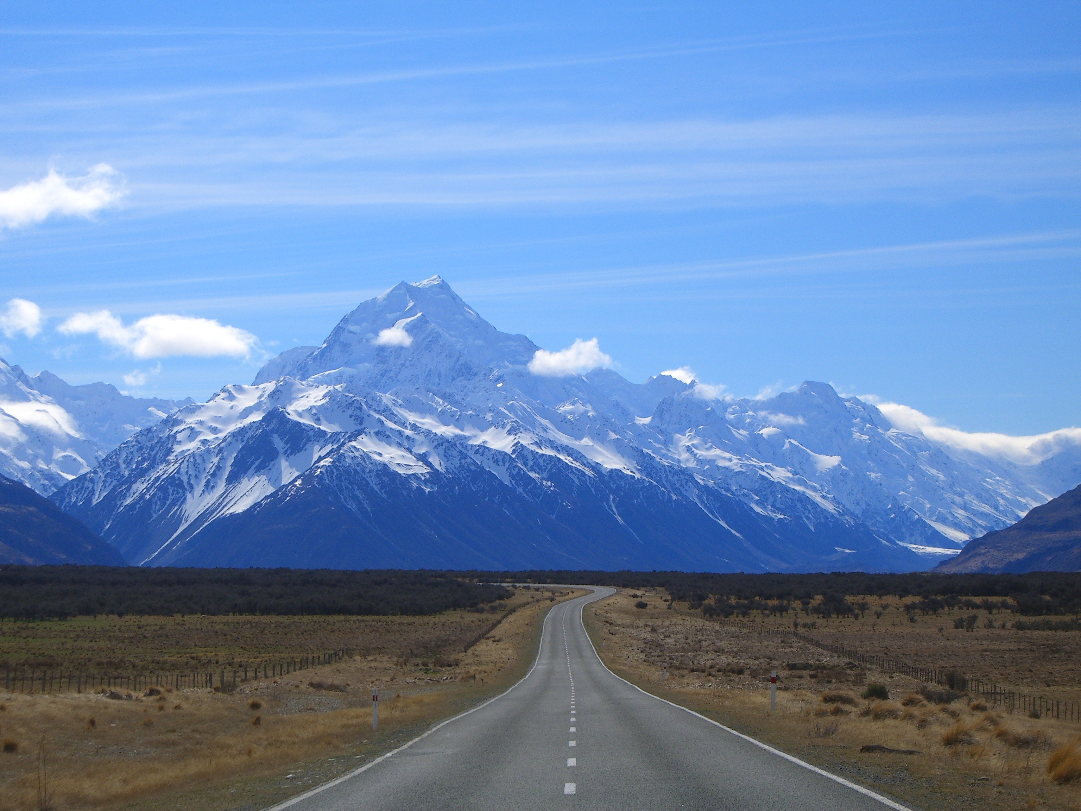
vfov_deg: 13.0
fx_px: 3560
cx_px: 540
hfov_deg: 17.3
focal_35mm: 114
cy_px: 406
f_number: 14.8
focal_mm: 23.7
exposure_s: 1/125
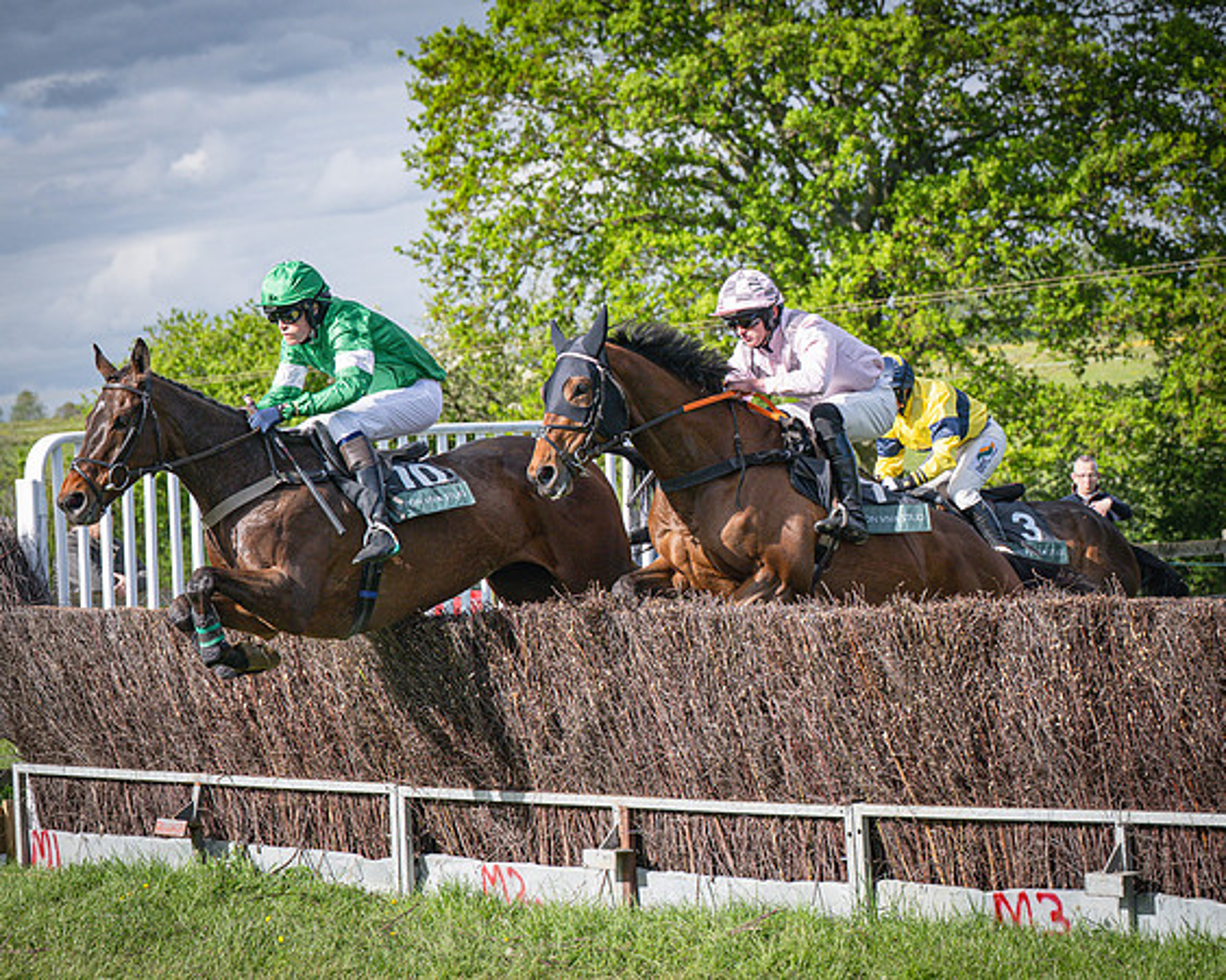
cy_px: 490
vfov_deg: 13.0
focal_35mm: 118
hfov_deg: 16.3
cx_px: 613
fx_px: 4291
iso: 400
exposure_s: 1/3200
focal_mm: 70
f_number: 4
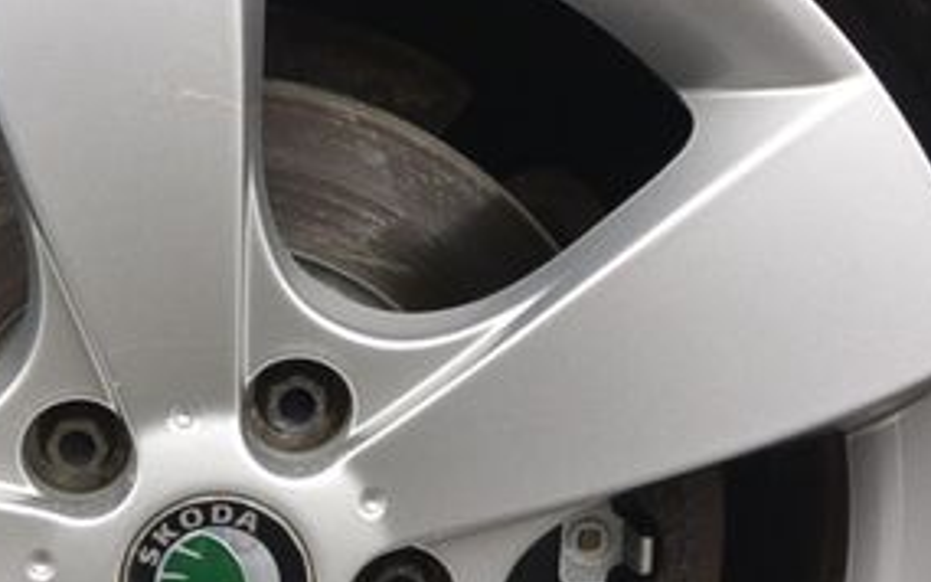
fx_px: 2511
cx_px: 216
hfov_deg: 20.8
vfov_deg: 13.1
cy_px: 505
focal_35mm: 99
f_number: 4
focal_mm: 10
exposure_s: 1/320
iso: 160
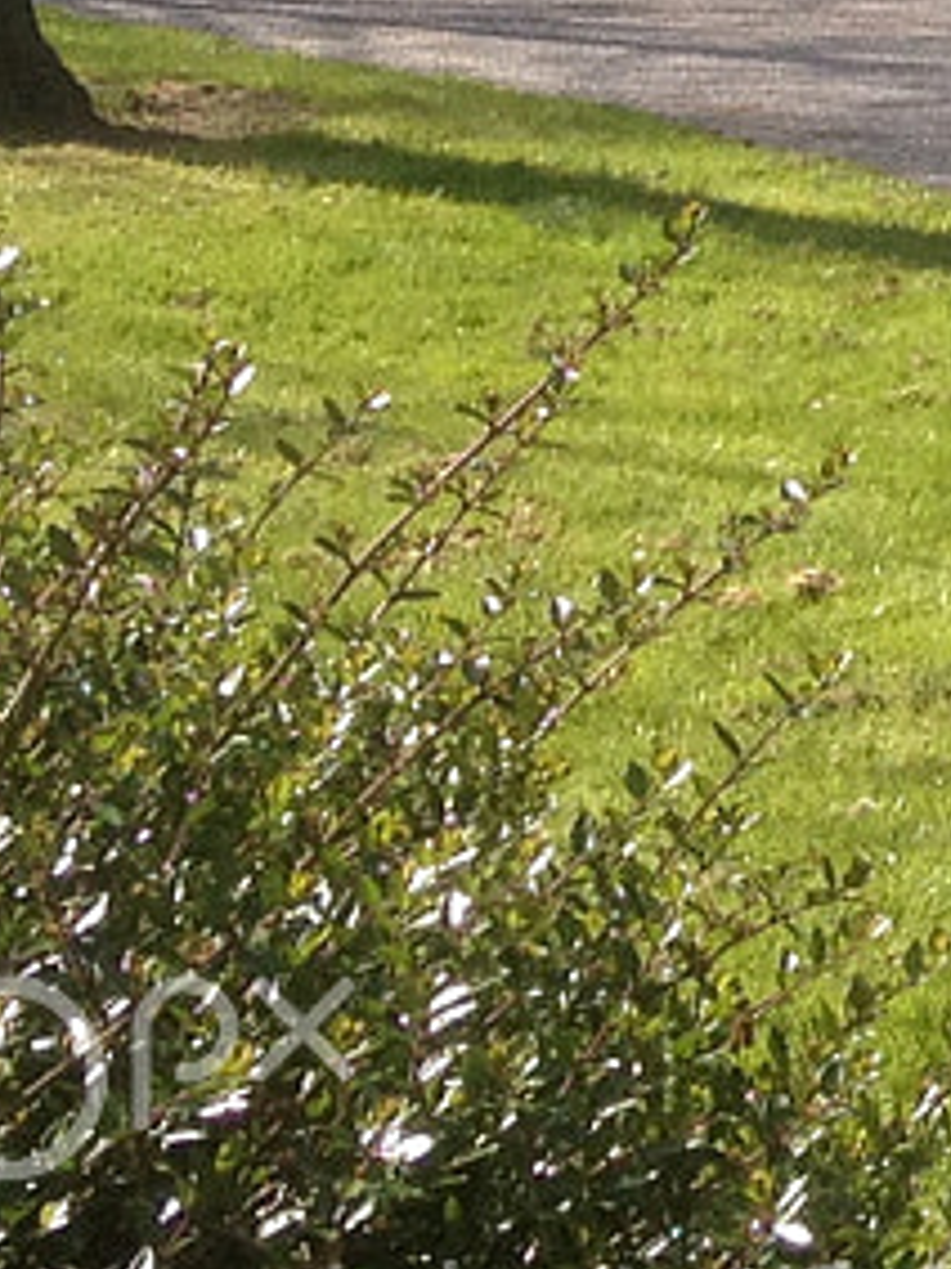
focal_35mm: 198
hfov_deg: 6.8
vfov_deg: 9.5
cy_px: -1022
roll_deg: -1.2
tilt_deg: +3.0
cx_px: 2831
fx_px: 7258
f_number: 2.4
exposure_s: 1/789
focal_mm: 4.28
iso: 50
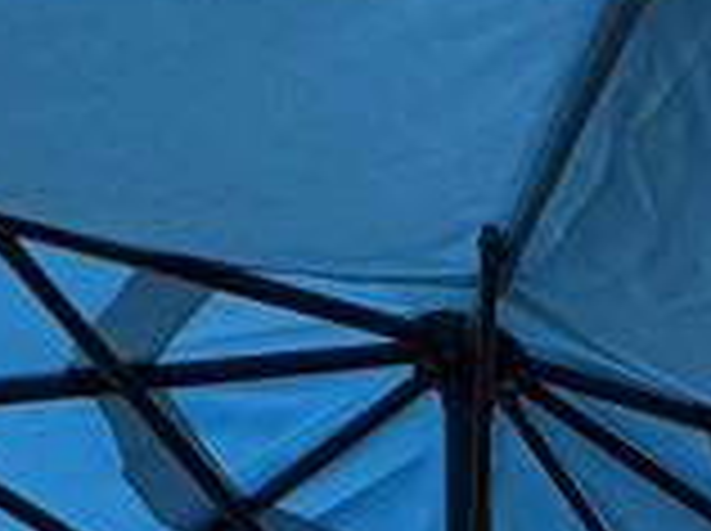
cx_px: 1305
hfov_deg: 17.3
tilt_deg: -4.5
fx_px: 1866
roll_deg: +0.5
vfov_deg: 10.5
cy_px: 1660
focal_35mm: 91
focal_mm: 2.22
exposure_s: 1/2985
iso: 50
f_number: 2.2
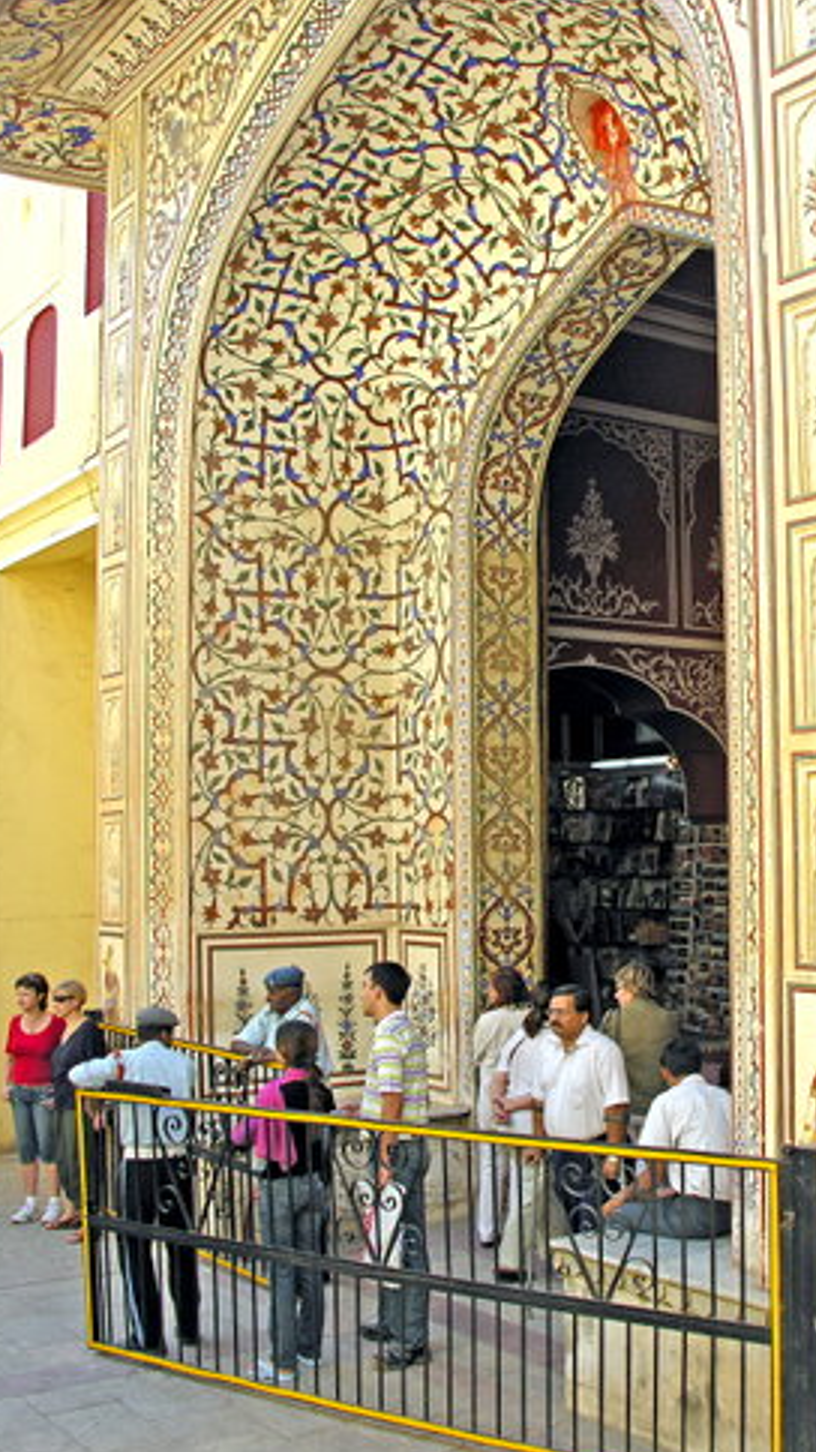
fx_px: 1617
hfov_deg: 28.0
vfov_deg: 48.4
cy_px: 758
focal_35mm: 42
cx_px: 579
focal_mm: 8.9
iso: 50
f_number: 4.5
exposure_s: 1/125
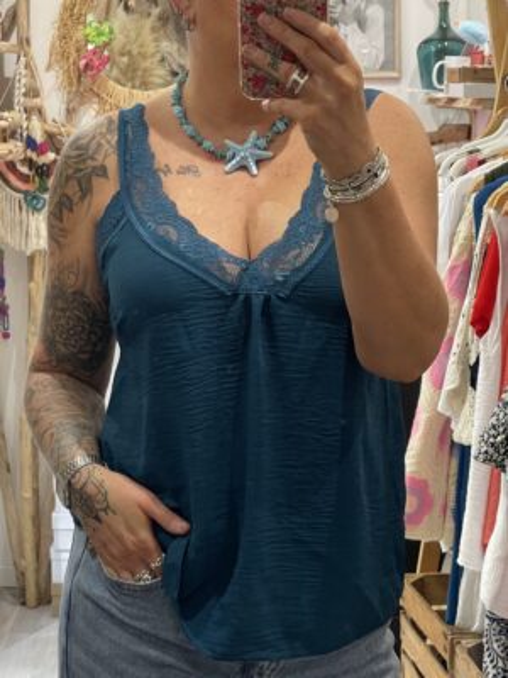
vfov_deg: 30.3
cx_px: 254
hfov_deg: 22.9
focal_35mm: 64
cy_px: 339
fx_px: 1252
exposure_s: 1/50
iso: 250
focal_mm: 7.5
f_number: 2.2
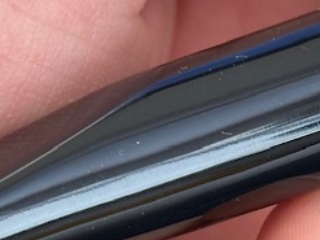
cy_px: 143
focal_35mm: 249
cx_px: 281
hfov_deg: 7.9
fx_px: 2301
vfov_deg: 6.0
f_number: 1.78
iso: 80
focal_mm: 6.86
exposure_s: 1/92
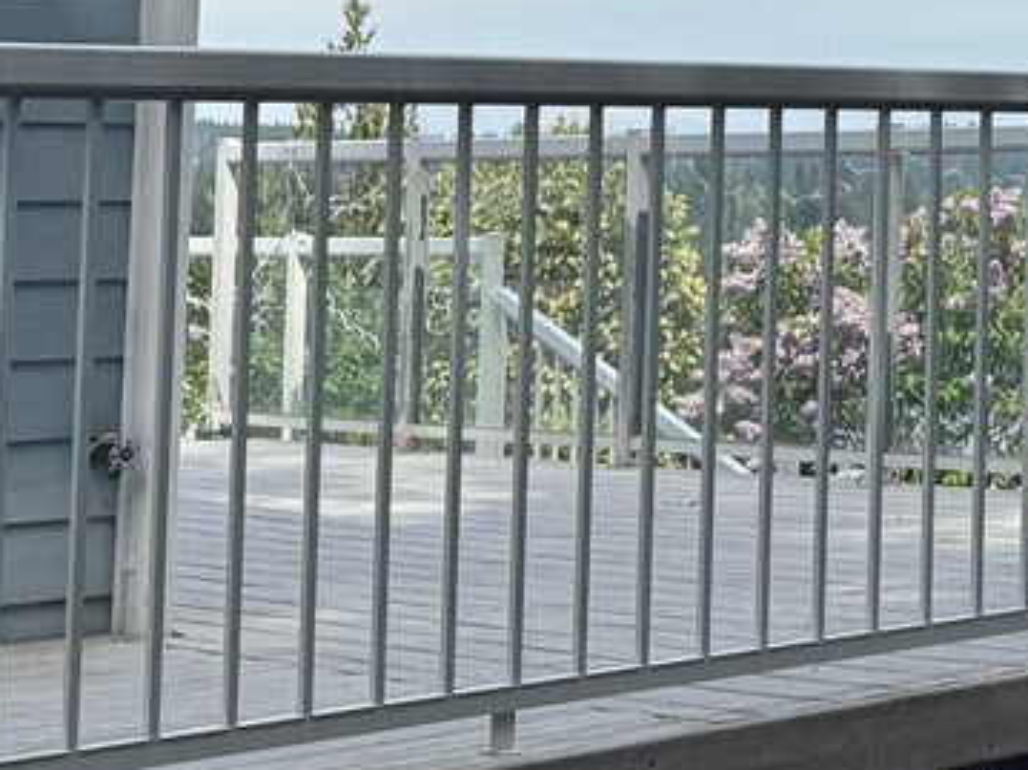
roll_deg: -0.2
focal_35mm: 107
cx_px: 1621
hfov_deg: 16.5
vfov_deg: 13.5
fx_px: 3177
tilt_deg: +4.8
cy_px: -126
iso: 80
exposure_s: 1/6410
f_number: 1.78
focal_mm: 6.76
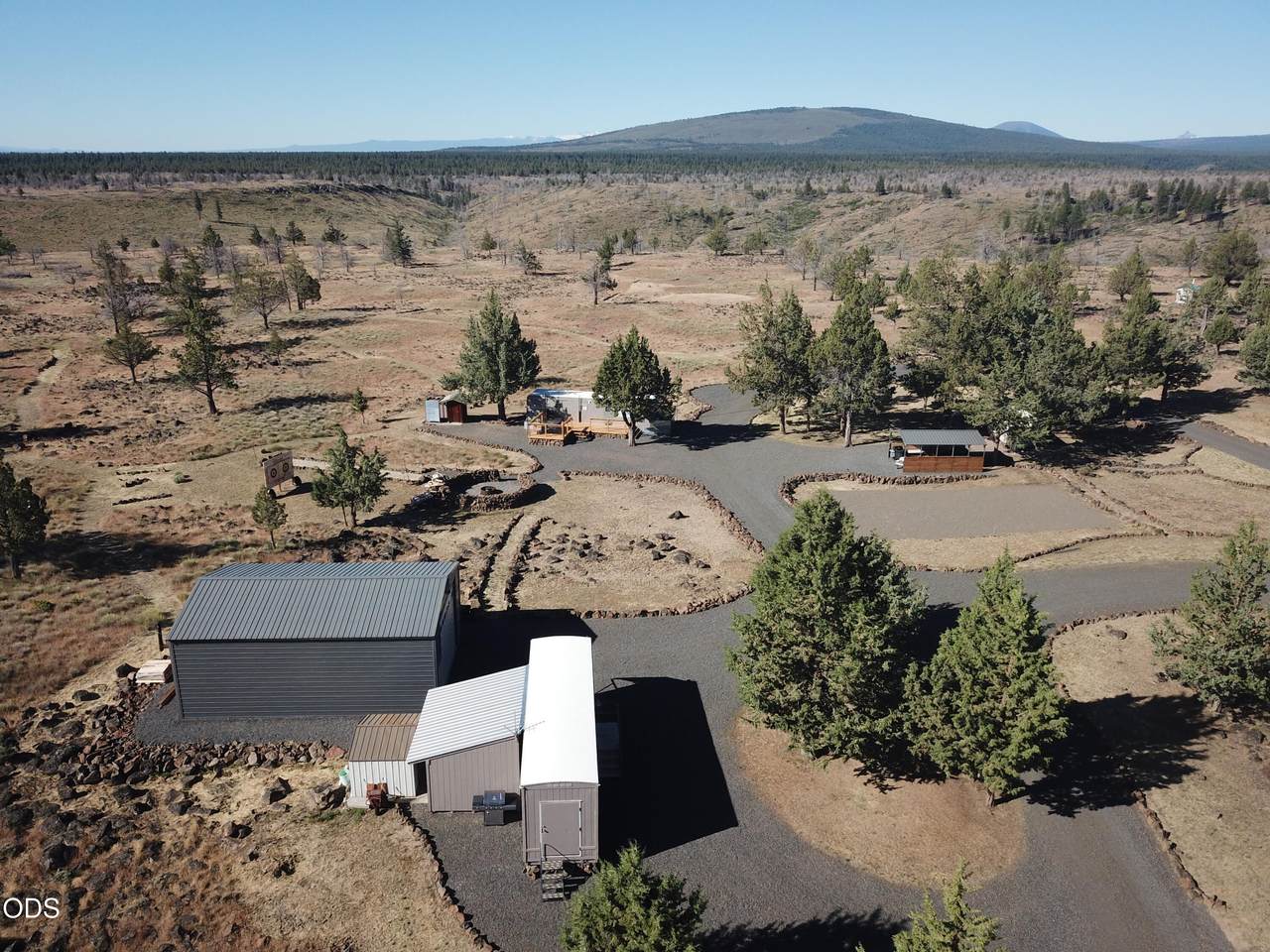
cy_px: 476
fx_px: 954
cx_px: 635
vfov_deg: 53.1
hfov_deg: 67.3
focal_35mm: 26
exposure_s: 1/1374
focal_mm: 4.7
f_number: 2.2
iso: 100
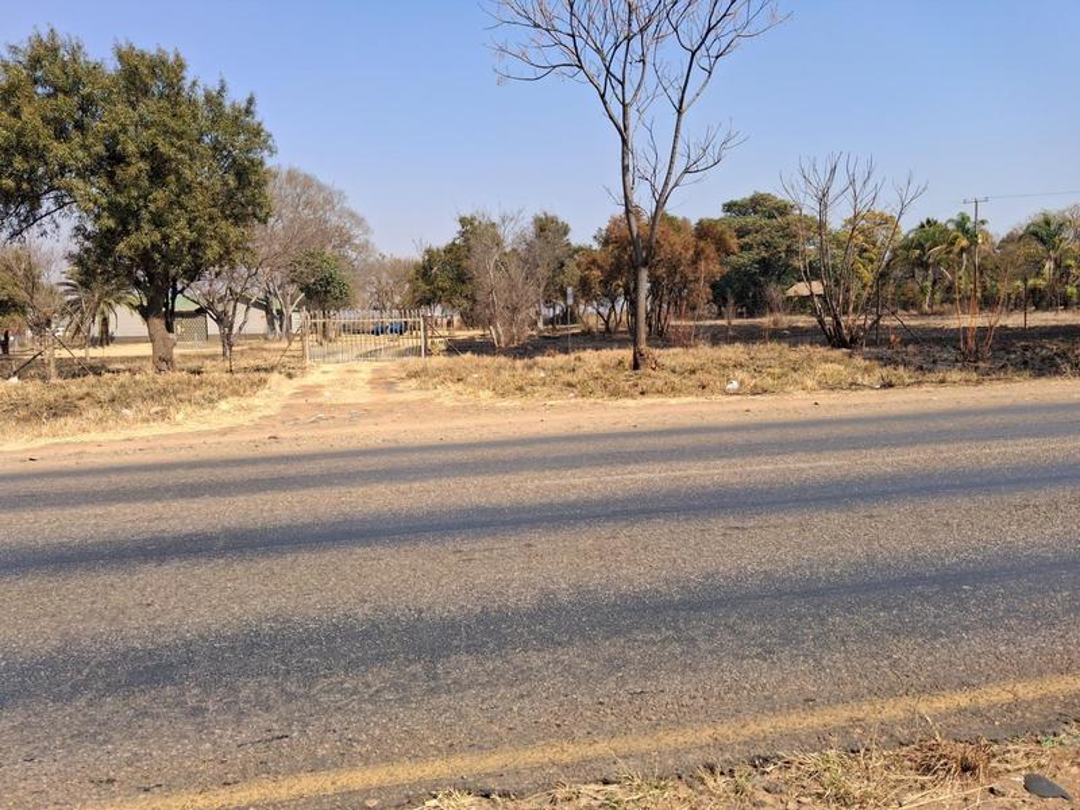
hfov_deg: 65.3
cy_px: 405
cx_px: 540
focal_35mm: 27
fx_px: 842
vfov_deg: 51.4
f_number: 1.8
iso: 25
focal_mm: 4
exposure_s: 1/354
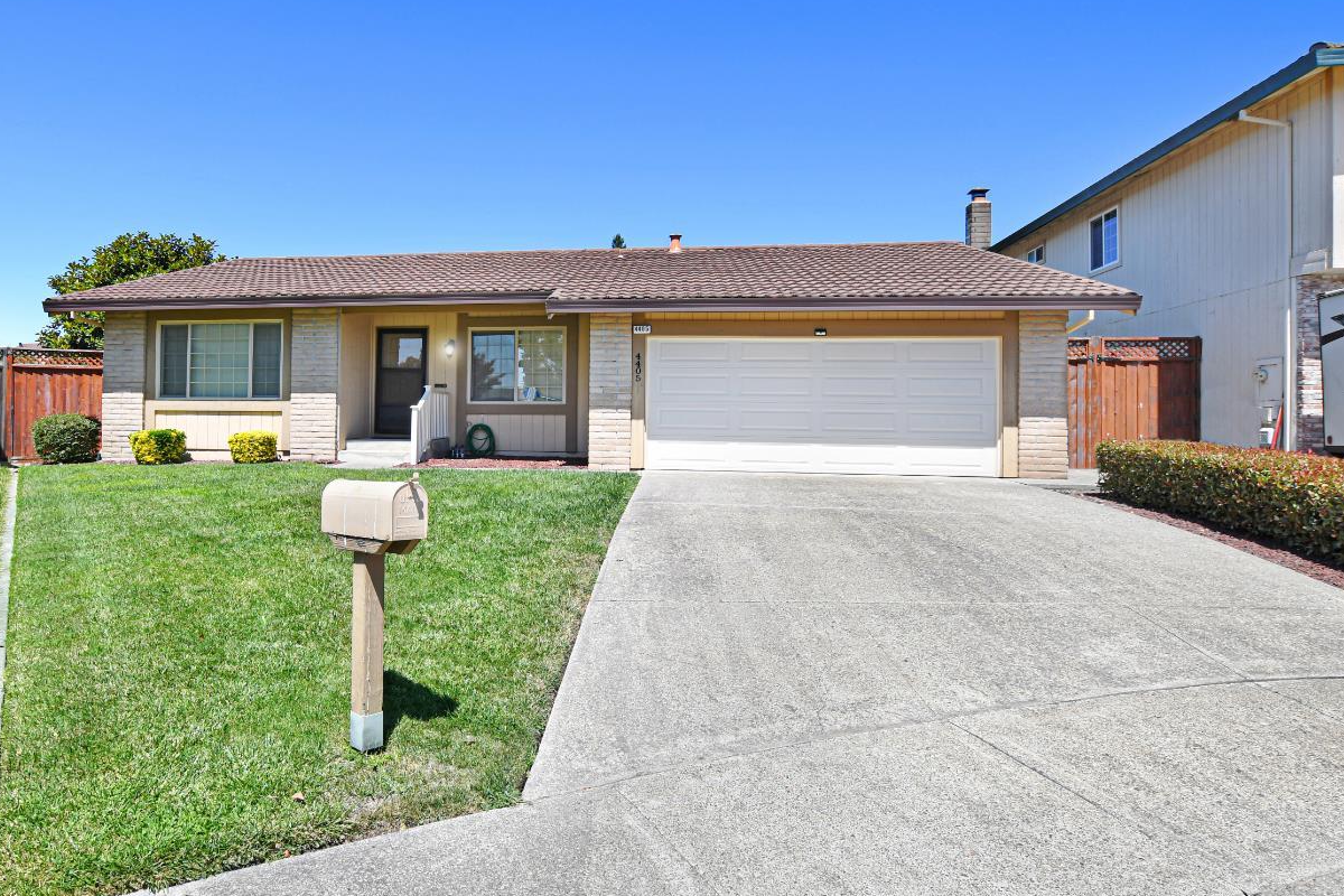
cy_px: 526
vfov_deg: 61.5
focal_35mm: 20
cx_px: 542
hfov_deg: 83.0
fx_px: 747
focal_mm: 11
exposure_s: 1/200
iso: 100
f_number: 7.1
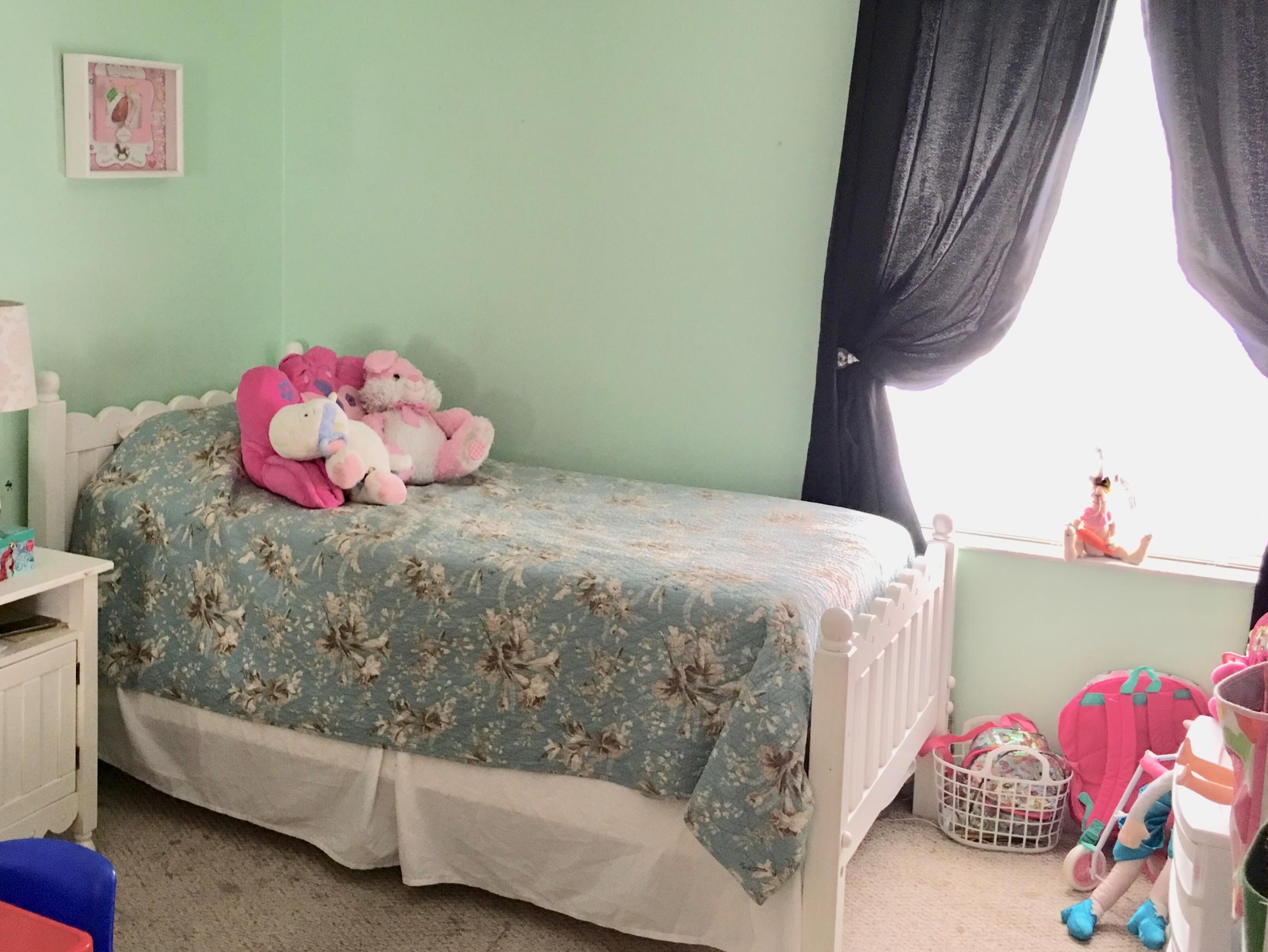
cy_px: 383
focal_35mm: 37
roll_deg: -2.1
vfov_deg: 38.5
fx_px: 1356
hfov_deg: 49.7
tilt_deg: -7.0
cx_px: 482
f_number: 2.2
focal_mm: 4.15
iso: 64
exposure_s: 1/15
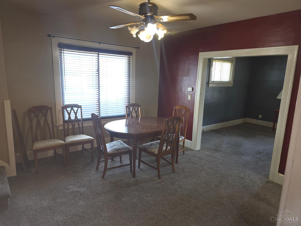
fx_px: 200
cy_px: 113
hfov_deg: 73.9
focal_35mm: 23
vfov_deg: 58.9
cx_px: 150
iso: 100
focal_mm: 6.3
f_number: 1.7
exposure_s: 1/40
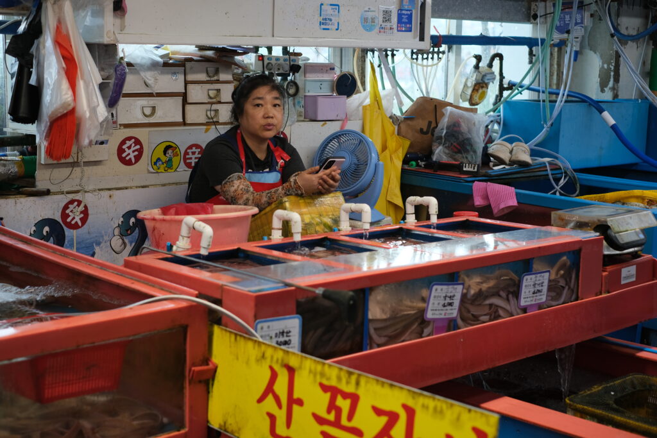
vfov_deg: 25.5
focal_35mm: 53
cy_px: 219
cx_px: 328
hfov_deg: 37.5
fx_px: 967
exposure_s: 1/300
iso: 320
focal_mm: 35
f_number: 2.5
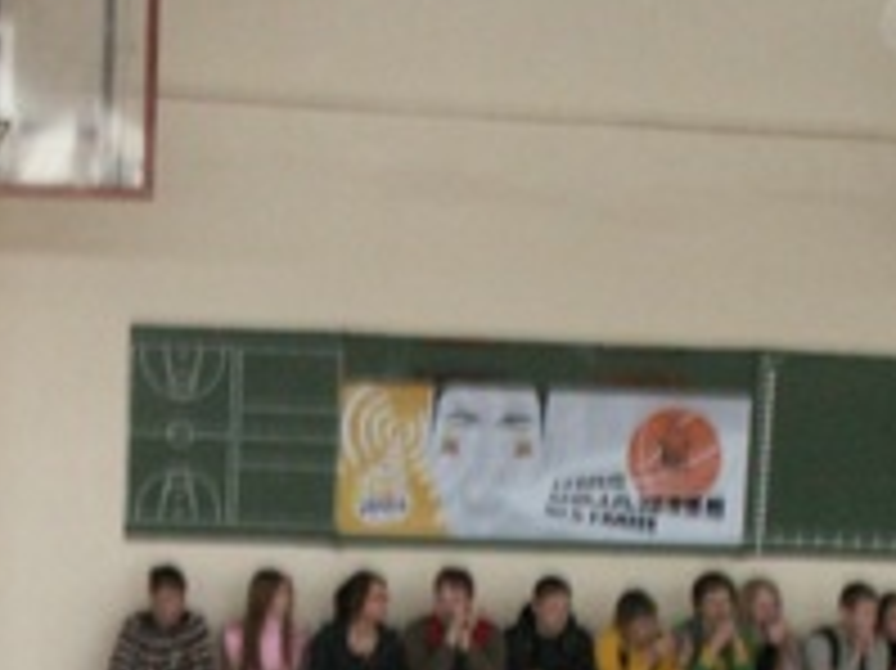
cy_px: 890
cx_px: 495
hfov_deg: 16.6
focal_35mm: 119
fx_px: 3078
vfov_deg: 12.1
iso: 160
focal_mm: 7.7
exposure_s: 1/40
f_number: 3.5
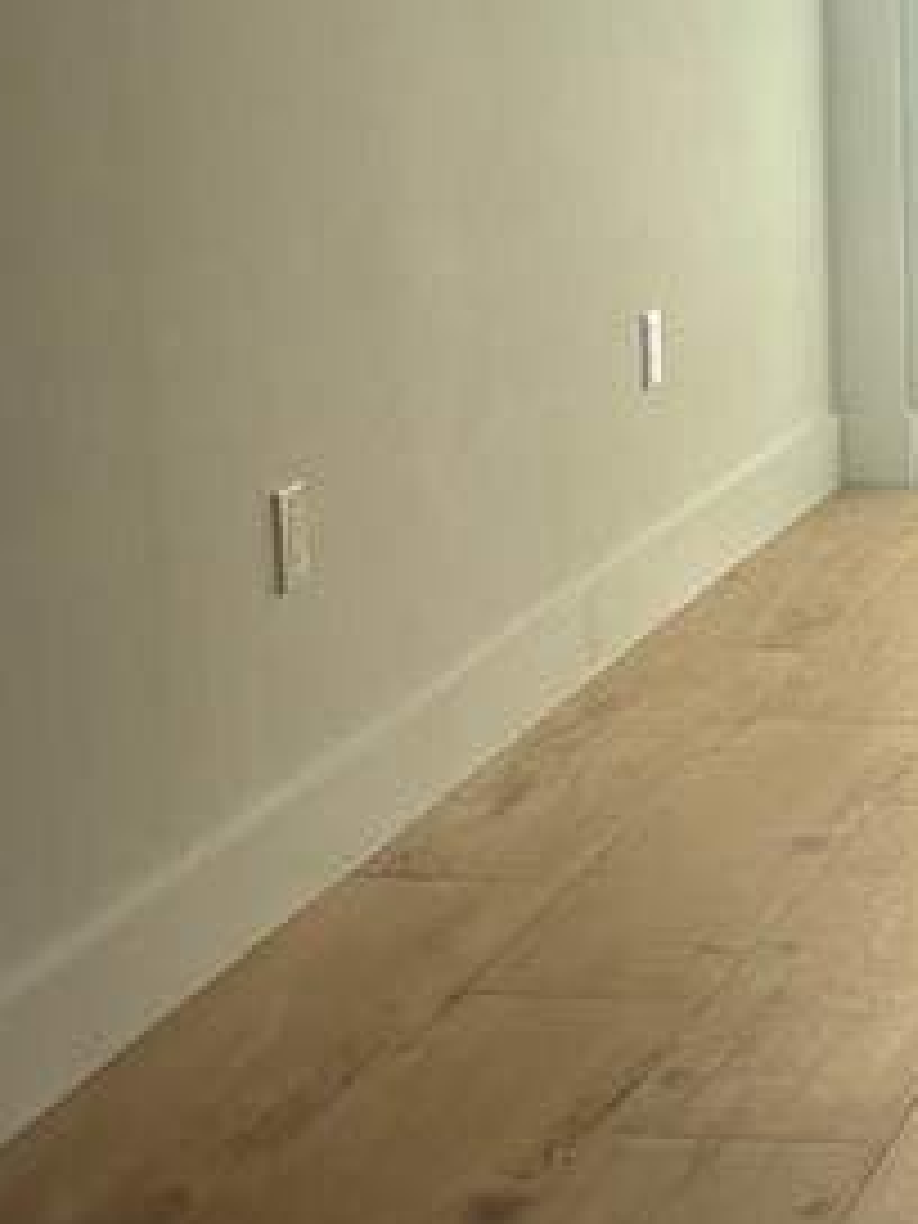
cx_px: 1620
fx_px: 3465
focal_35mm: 98
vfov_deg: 20.0
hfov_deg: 13.6
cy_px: 490
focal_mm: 5.96
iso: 64
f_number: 1.6
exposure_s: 1/2865
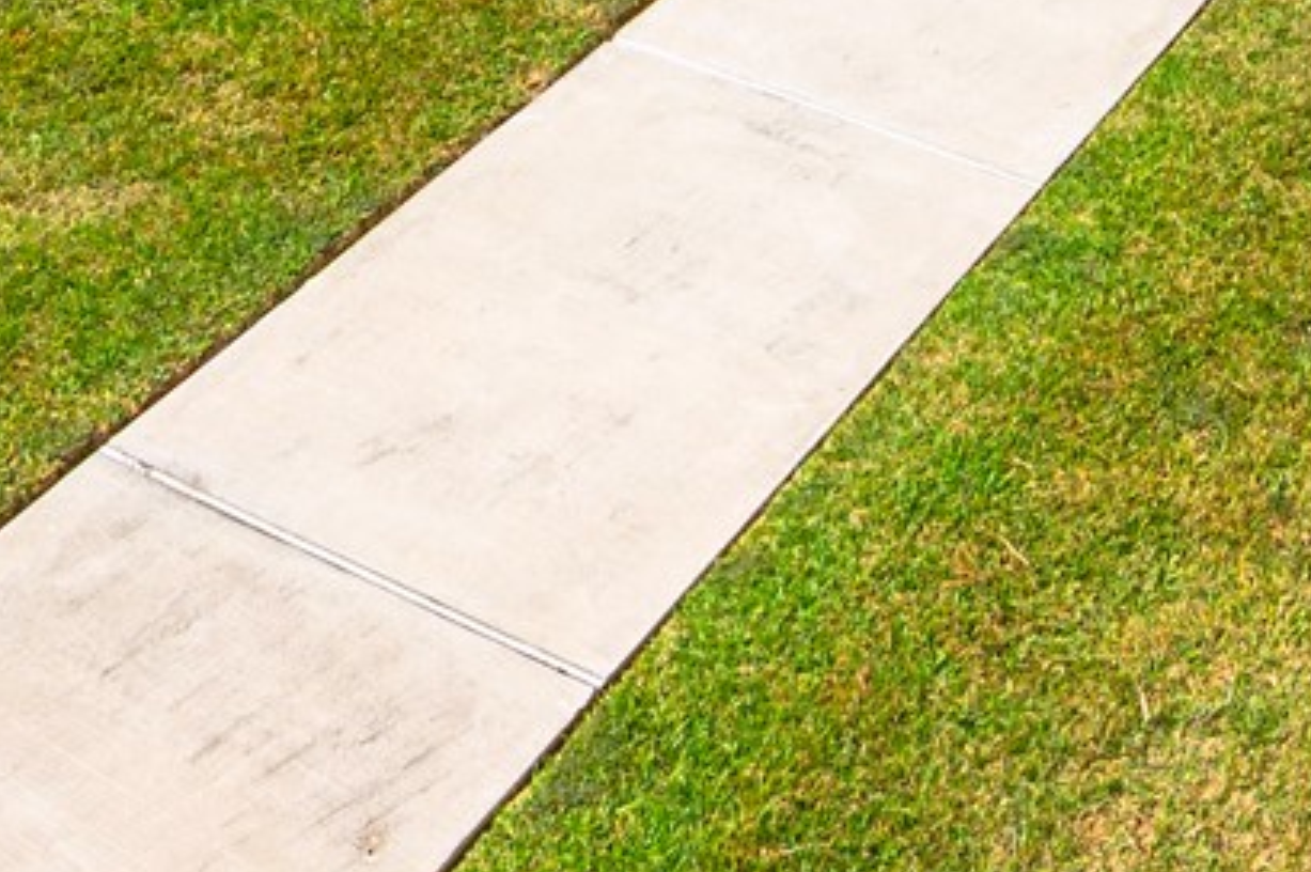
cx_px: 785
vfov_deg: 14.5
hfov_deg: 23.9
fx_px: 3093
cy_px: -577
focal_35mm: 85
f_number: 14
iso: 125
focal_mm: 16
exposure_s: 1/125
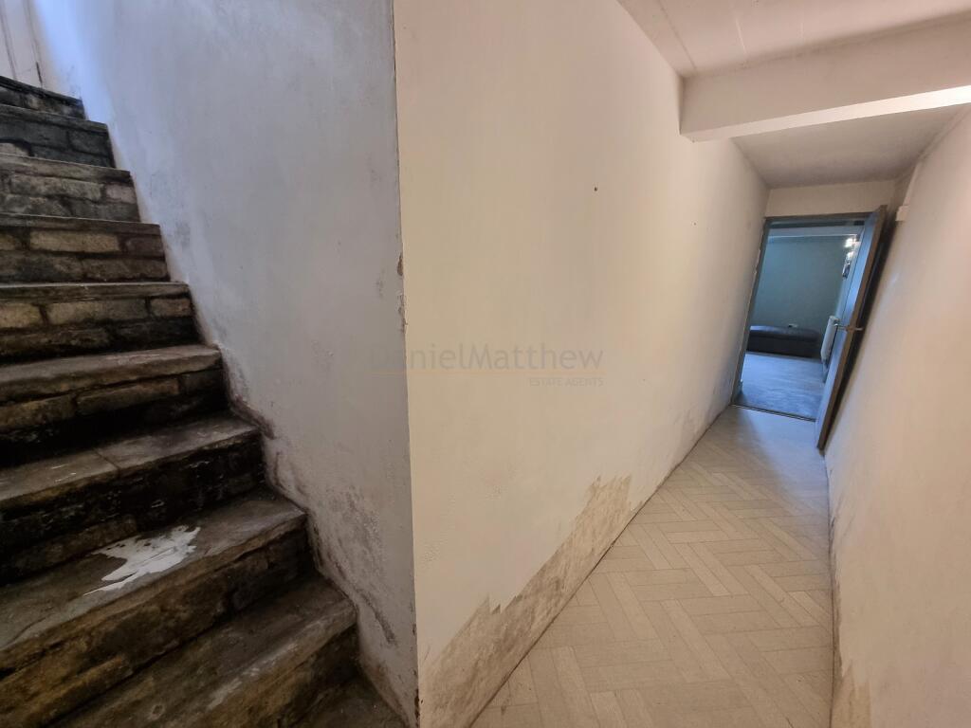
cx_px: 486
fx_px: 365
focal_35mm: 13
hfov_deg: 106.2
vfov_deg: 89.9
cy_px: 364
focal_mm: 2.2
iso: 320
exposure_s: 1/50
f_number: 2.2
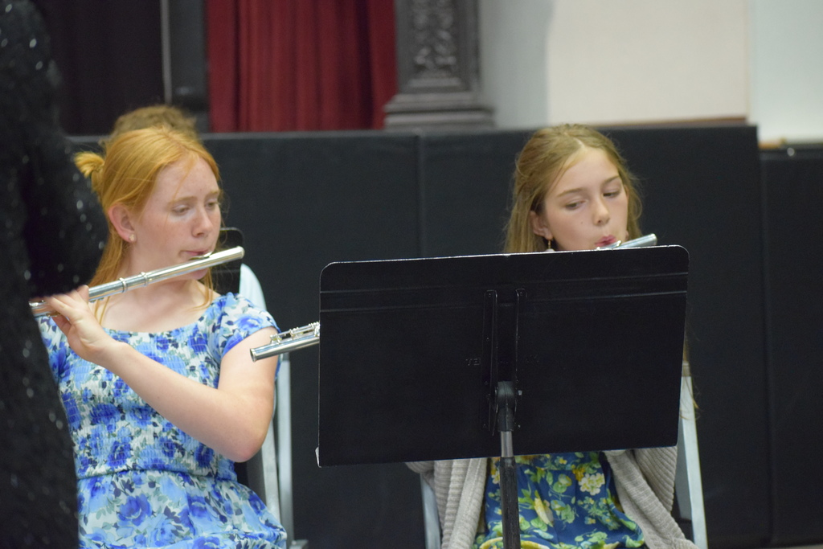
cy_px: 274
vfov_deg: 9.3
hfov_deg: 14.0
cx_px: 412
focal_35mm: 147
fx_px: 3361
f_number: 4.8
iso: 4000
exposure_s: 1/125
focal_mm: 98
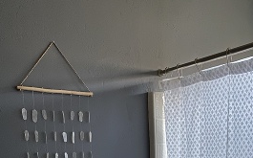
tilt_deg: -11.1
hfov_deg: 39.8
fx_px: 344
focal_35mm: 50
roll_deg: +0.6
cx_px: 169
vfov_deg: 22.2
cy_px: 222
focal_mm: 4.25
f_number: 1.8
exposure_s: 1/60
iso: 400
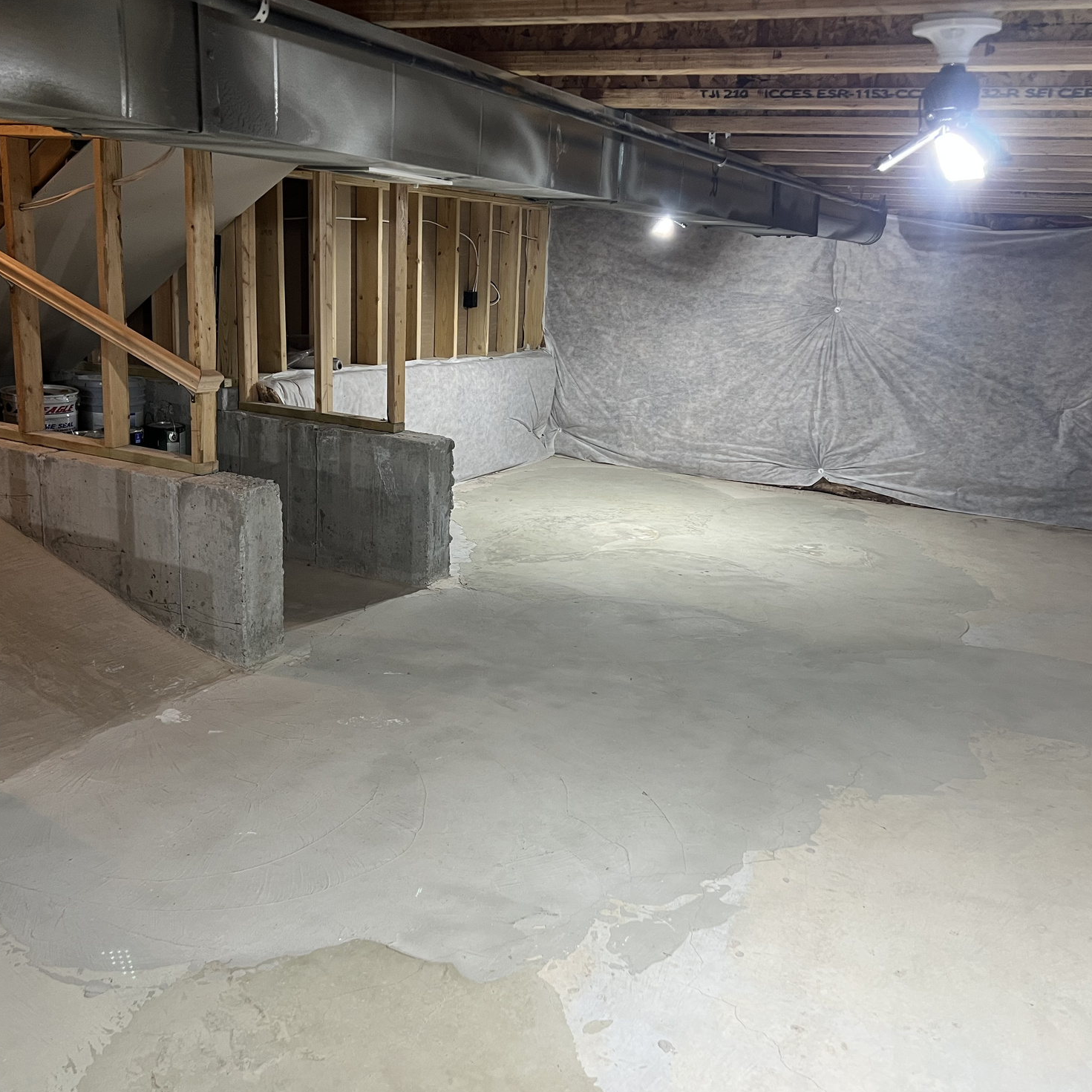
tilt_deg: -14.2
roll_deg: -3.0
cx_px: 548
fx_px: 1142
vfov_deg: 51.1
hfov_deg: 51.1
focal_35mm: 32
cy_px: 549
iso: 100
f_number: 1.5
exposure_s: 1/60
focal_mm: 5.7
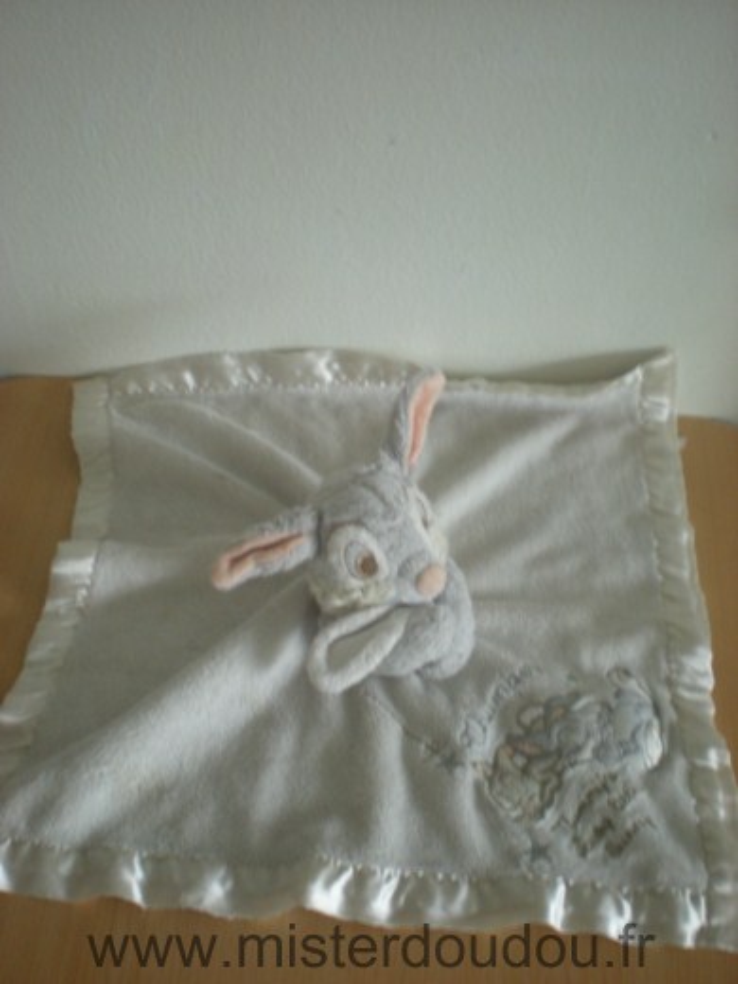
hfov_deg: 37.7
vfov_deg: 49.0
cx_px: 369
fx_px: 1080
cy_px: 492
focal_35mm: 38
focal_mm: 6.3
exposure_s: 1/14.7
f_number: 3.1
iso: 200
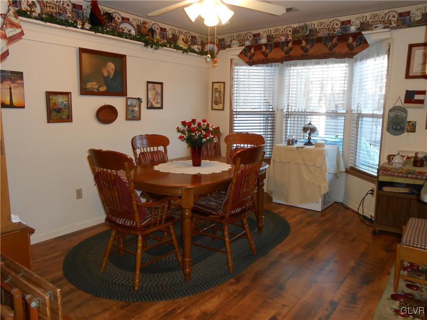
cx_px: 214
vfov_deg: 53.1
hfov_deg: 67.3
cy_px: 160
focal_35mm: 26
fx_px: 321
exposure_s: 1/25
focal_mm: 4.6
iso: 250
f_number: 3.5
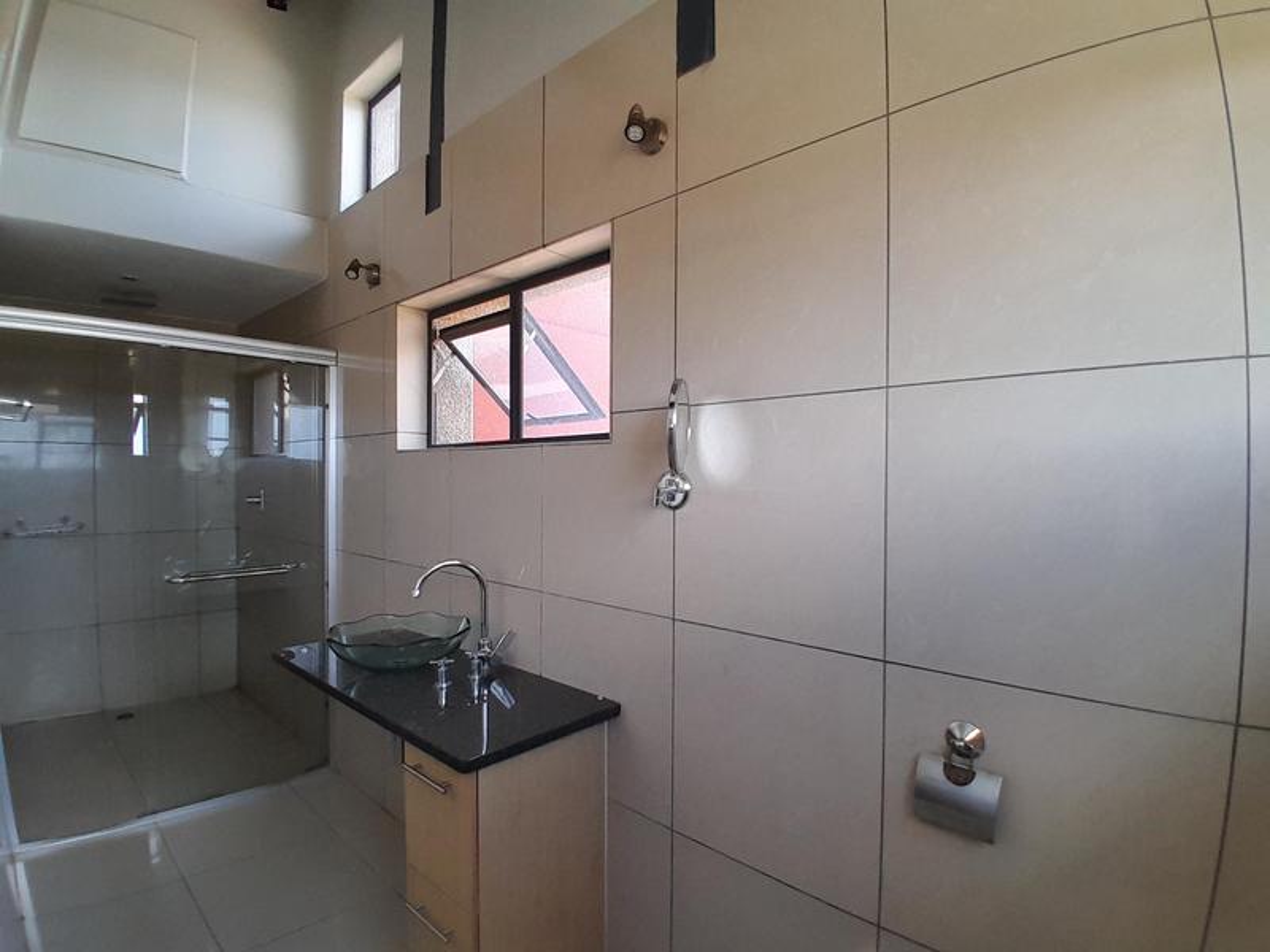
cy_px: 476
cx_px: 635
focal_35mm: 17
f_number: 2.2
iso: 64
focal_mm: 1.46
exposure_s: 1/60
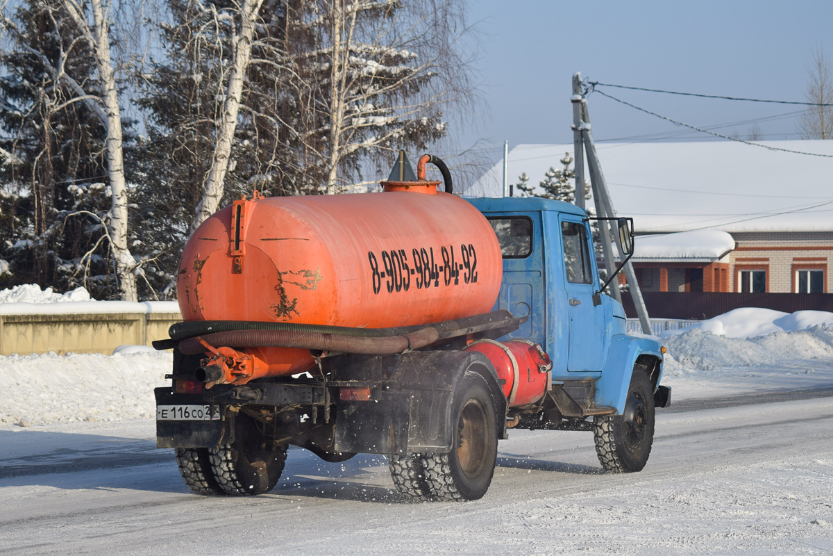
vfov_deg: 16.6
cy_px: 278
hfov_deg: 24.6
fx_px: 1909
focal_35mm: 82
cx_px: 416
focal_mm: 55
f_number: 6.3
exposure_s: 1/800
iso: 100
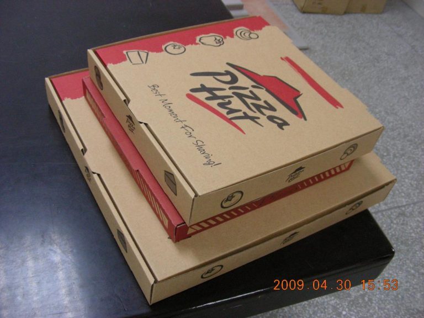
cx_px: 212
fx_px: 465
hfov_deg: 49.0
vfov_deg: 37.7
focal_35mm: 38
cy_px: 159
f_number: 3.5
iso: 200
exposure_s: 1/20.8
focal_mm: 6.3
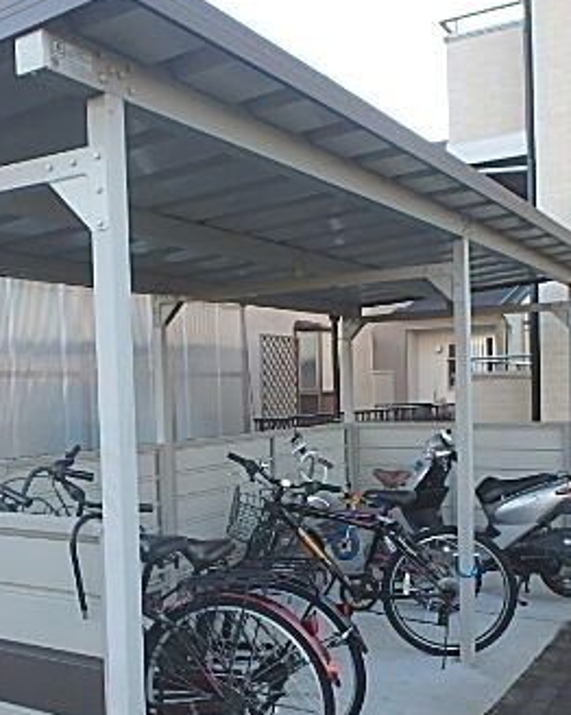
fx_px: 846
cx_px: 257
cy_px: 456
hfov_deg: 37.3
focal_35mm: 40
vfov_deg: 45.4
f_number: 3.5
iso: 125
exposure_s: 1/100
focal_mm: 3.7
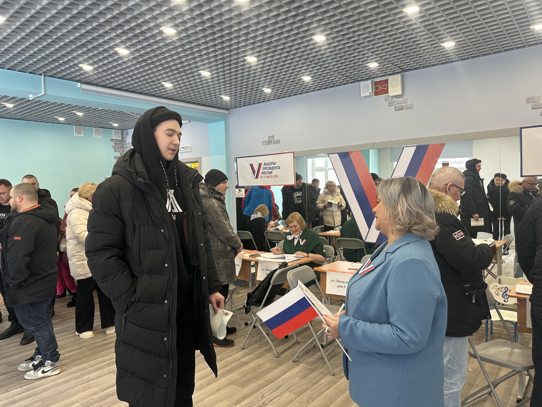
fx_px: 376
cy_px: 204
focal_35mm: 24
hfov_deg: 71.6
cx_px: 271
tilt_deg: -2.3
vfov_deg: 56.8
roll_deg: +0.1
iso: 160
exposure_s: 1/50
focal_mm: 6.86
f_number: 1.78
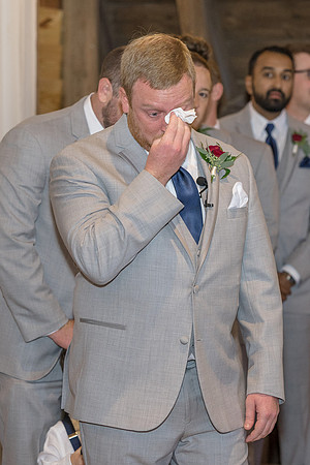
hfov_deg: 8.9
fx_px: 1981
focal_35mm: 153
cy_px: 233
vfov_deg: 13.4
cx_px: 160
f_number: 4
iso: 2000
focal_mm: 101
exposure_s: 1/250
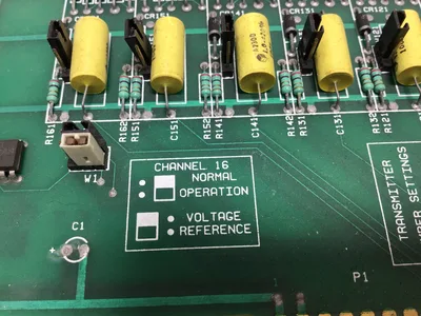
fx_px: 377
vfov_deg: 45.4
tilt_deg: -63.8
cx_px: 210
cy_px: 158
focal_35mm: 31
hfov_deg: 58.4
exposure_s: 1/60
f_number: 2.4
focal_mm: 3.3
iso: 25
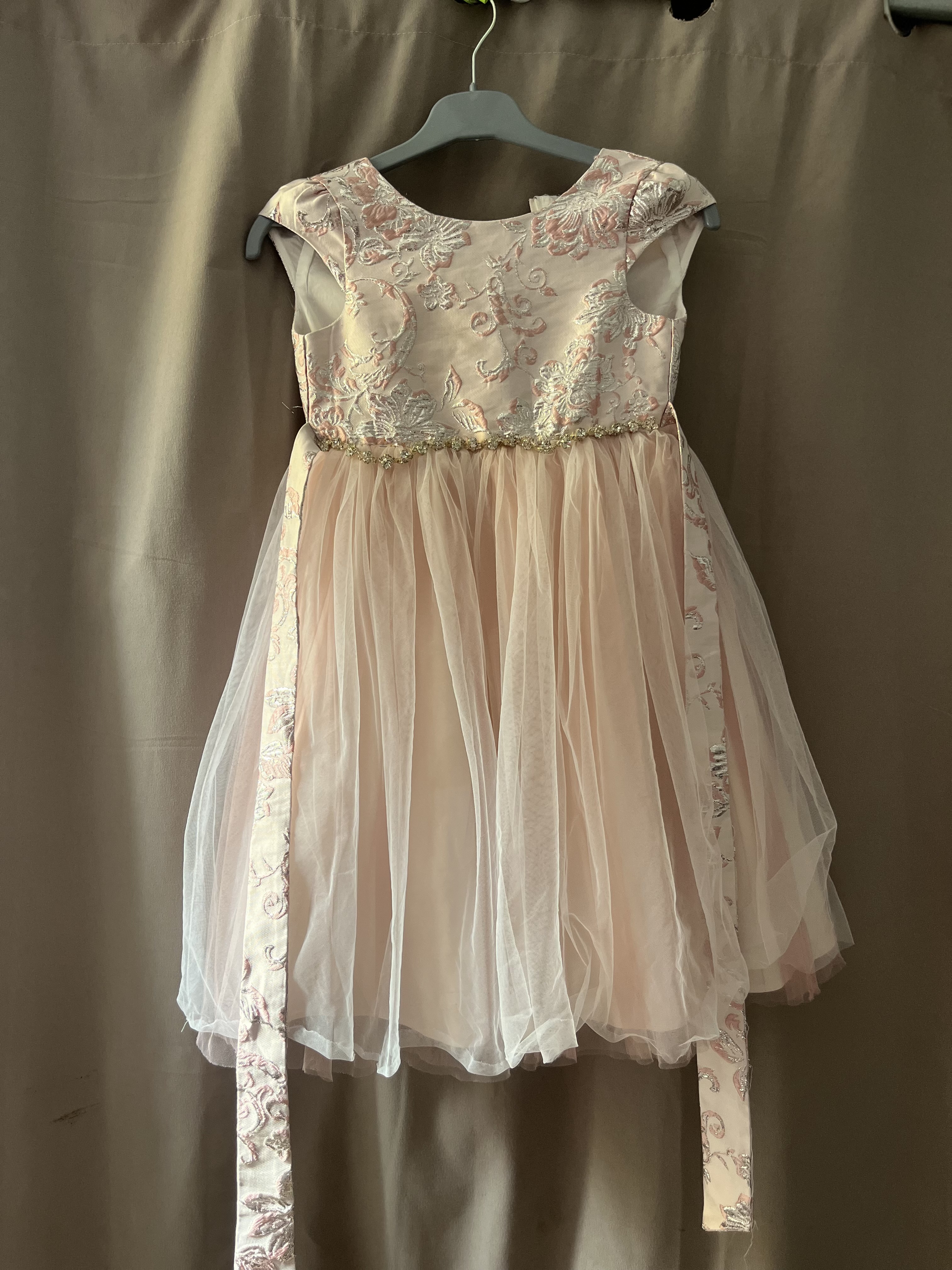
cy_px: 635
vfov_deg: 67.3
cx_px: 476
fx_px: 953
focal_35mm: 26
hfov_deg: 53.1
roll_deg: -0.9
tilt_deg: -10.4
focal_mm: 5.1
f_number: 1.6
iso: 125
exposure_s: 1/77
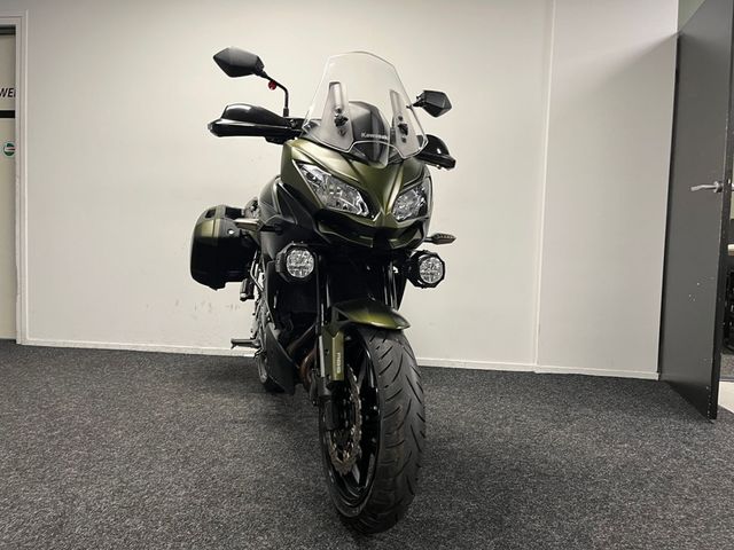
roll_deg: -1.4
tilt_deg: -3.9
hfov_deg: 67.3
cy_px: 275
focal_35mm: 26
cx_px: 367
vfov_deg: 53.1
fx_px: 551
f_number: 1.6
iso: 250
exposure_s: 1/50
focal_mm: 5.1
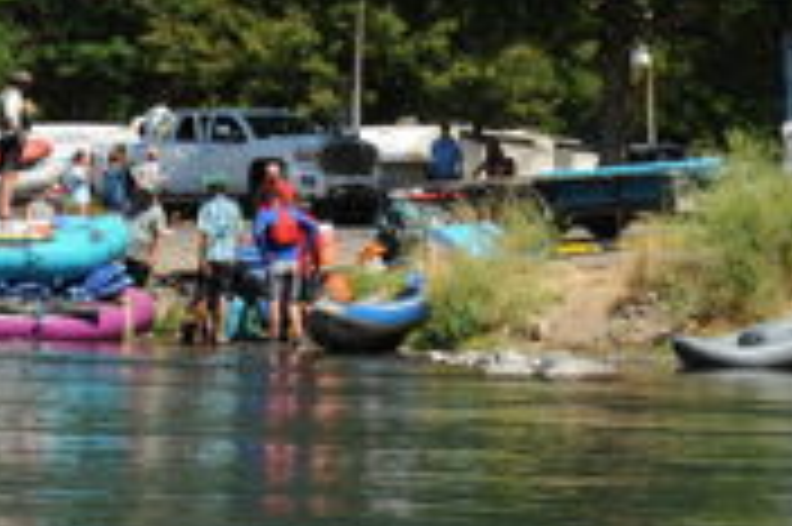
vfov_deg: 8.5
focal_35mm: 159
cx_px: 252
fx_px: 3495
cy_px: -193
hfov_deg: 12.9
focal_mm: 35
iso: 200
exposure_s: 1/160
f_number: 9
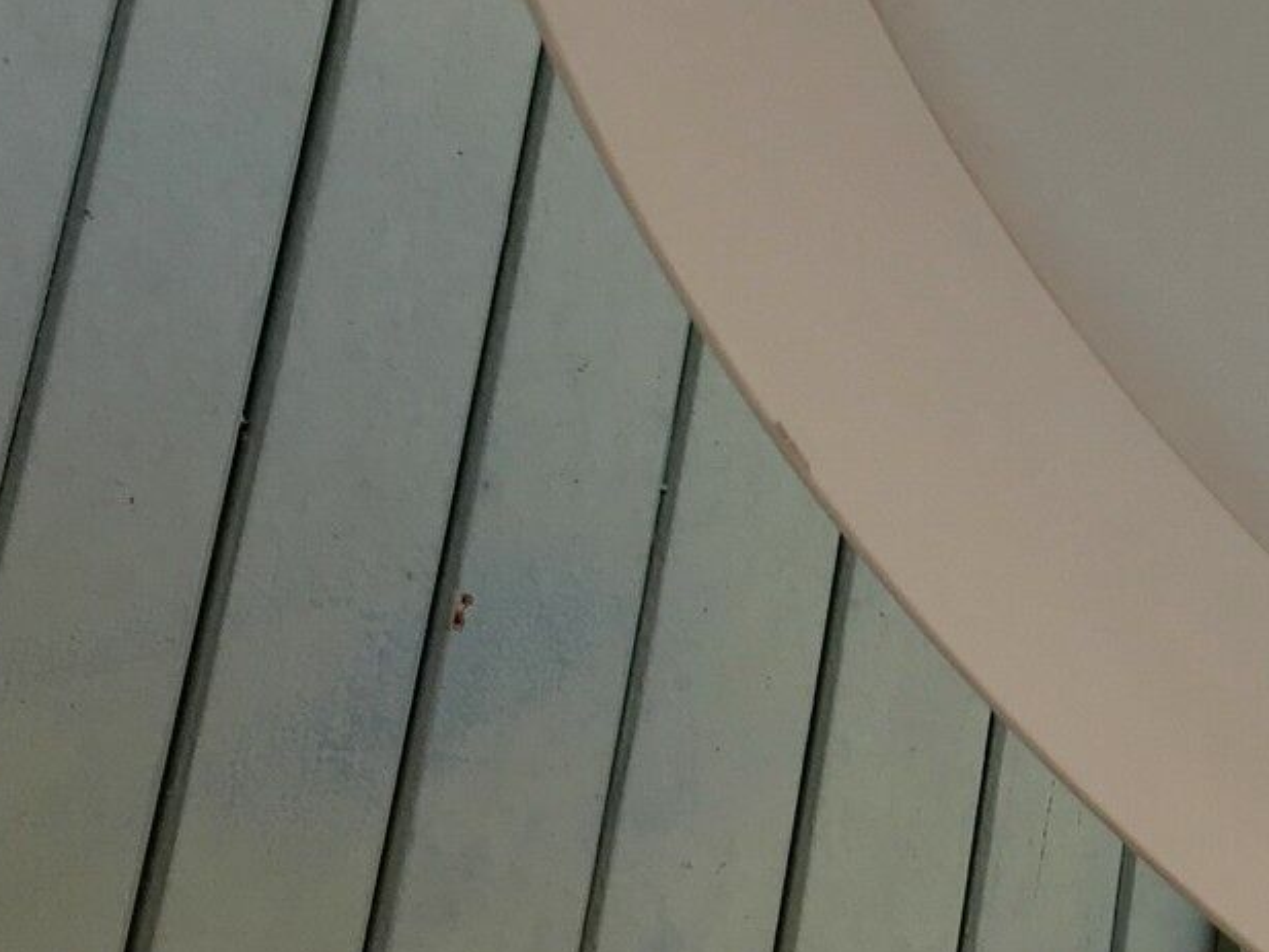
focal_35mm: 94
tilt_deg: +18.6
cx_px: 1763
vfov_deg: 15.6
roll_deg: -4.1
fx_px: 3447
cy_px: 220
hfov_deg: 18.9
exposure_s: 1/100
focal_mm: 4.15
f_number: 2.2
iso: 25
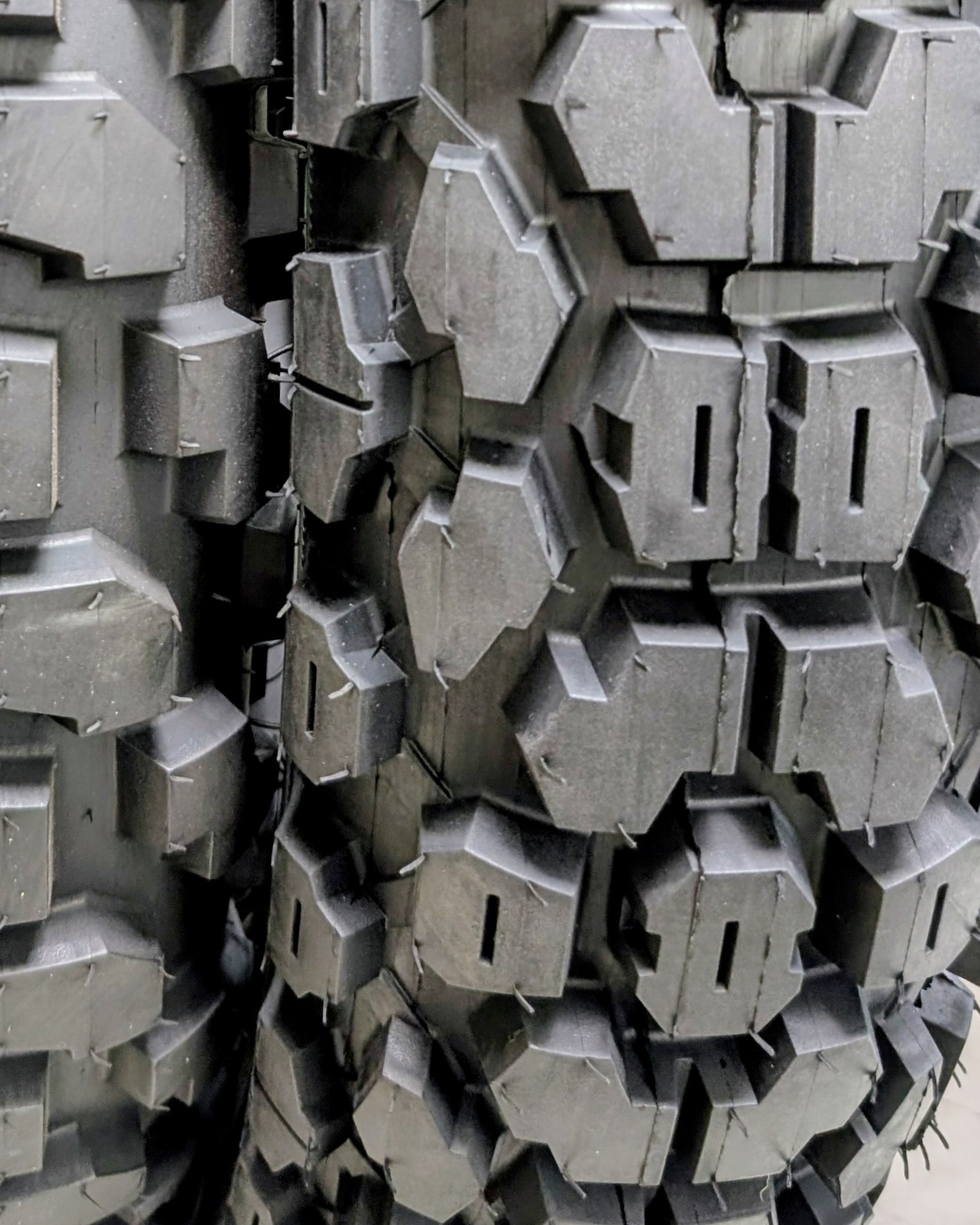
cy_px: 65
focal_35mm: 56
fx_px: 2030
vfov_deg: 31.6
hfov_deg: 26.4
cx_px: 140
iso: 24
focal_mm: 6.9
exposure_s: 1/24.3
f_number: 1.68
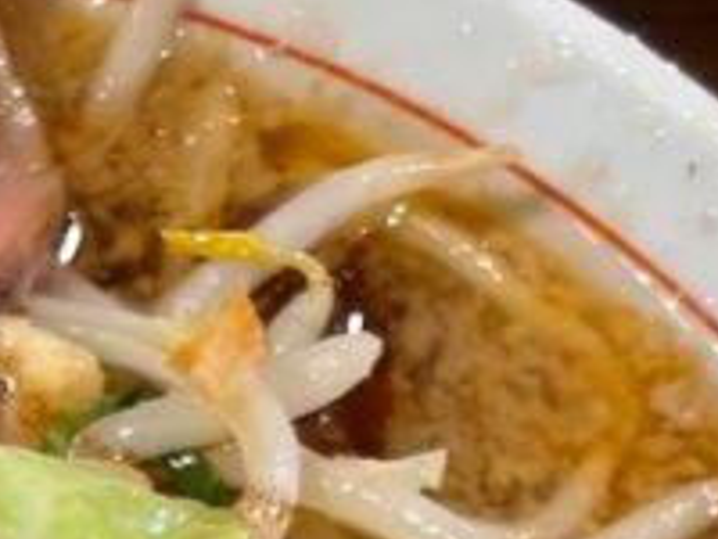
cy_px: 1132
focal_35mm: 266
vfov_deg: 5.5
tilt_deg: -68.8
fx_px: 5517
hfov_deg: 7.4
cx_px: -241
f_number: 1.6
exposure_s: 1/60
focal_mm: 5.96
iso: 100
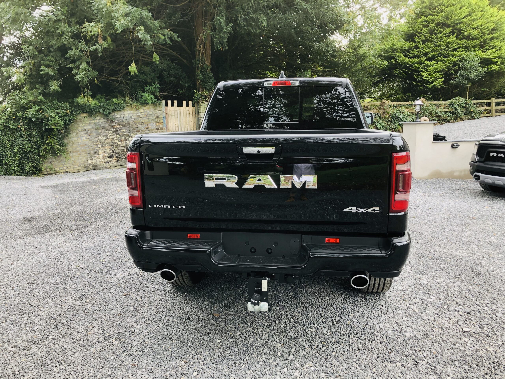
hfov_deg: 63.4
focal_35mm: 28
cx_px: 252
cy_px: 190
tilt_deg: -9.1
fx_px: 408
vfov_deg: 49.7
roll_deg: +0.3
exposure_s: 1/120
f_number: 1.8
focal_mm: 3.99
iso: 50
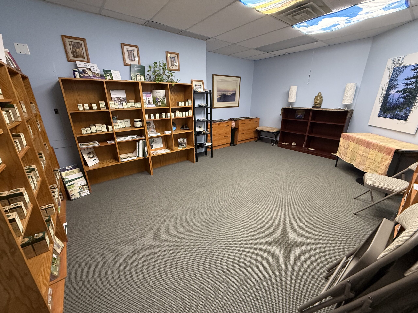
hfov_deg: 102.1
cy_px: 156
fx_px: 169
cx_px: 209
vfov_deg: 85.7
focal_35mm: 14
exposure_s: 1/60
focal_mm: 2.22
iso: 500
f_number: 2.2
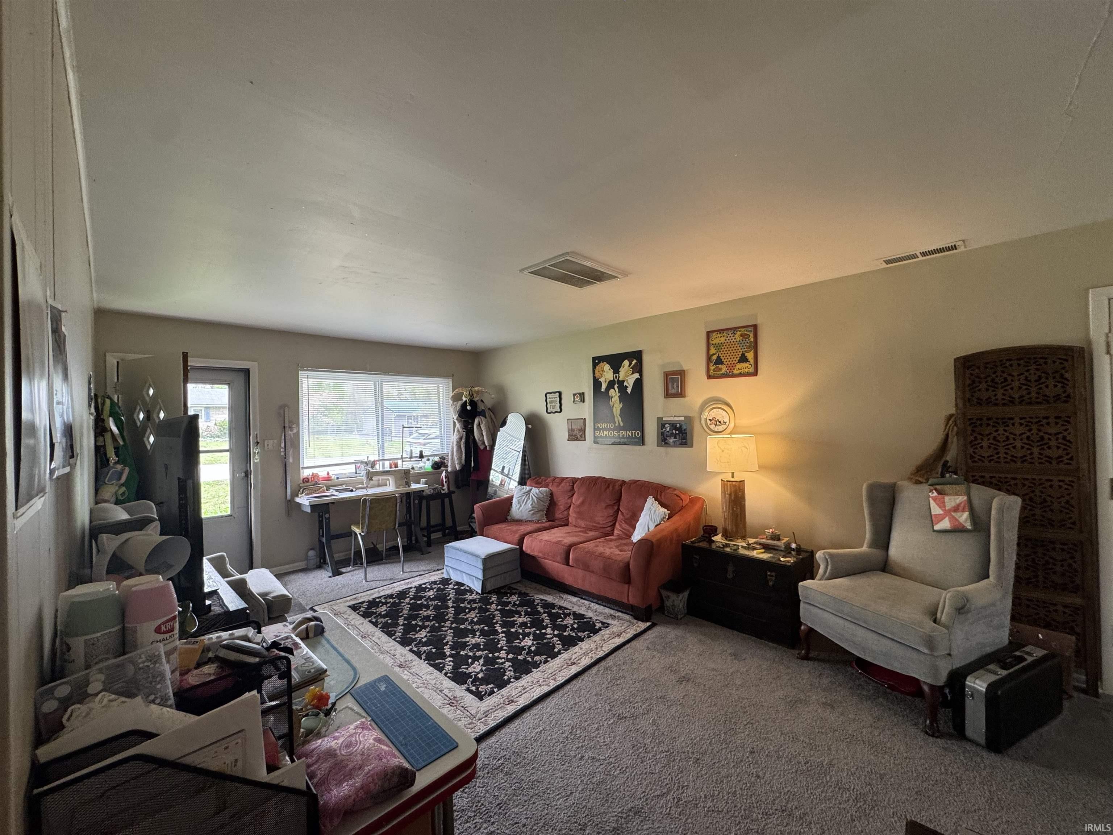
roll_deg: +0.9
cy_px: 418
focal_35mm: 14
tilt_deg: -0.2
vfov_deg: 85.7
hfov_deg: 102.1
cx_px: 556
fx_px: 450
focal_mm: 2.22
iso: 160
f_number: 2.2
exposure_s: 1/60
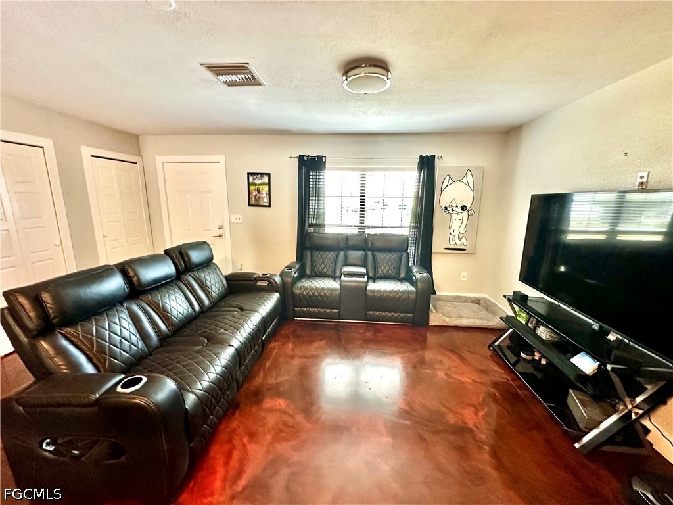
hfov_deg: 102.1
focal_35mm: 14
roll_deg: -0.1
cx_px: 336
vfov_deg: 85.7
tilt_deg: -11.2
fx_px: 272
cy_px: 252
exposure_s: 1/60
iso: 800
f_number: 2.2
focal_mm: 2.22
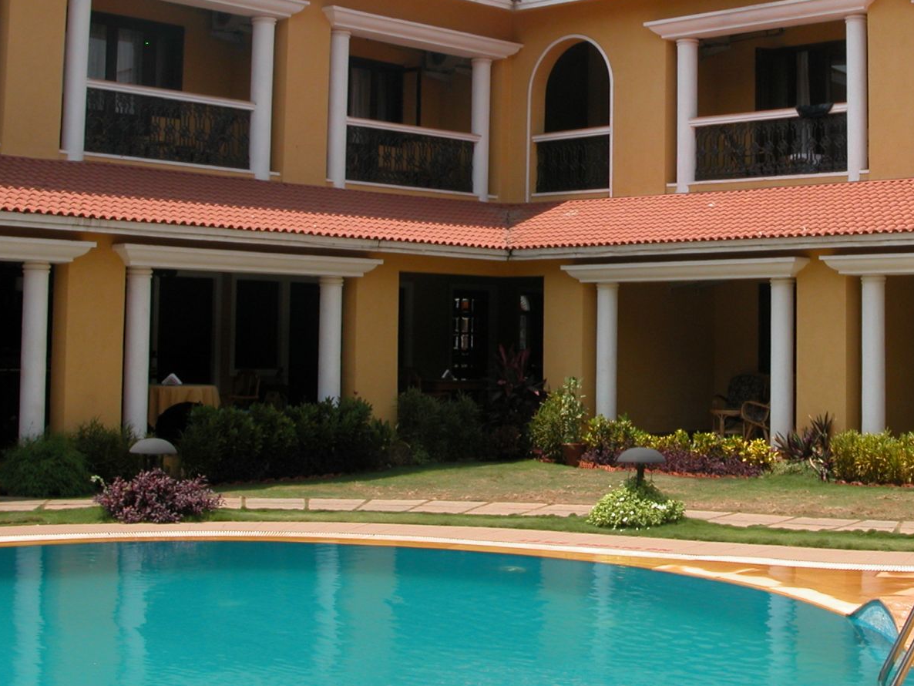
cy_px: 190
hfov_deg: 32.2
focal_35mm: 59
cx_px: 656
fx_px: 1558
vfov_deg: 24.6
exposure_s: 1/286
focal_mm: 9
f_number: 6.3
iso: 100
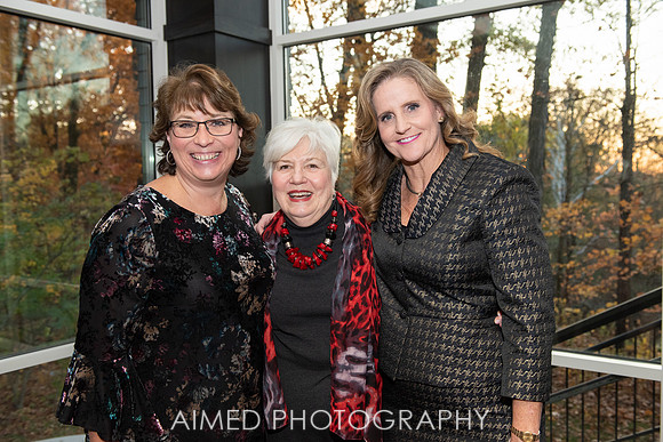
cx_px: 347
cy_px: 229
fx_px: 622
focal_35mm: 34
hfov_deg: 56.1
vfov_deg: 39.1
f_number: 4
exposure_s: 1/250
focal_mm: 32
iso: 1000
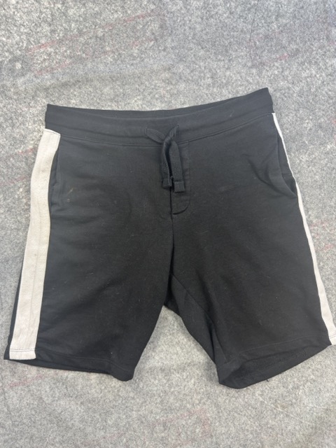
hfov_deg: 56.8
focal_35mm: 24
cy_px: 224
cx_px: 168
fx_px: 311
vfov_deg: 71.6
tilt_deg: -66.0
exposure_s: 1/100
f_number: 1.78
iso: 160
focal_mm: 6.76
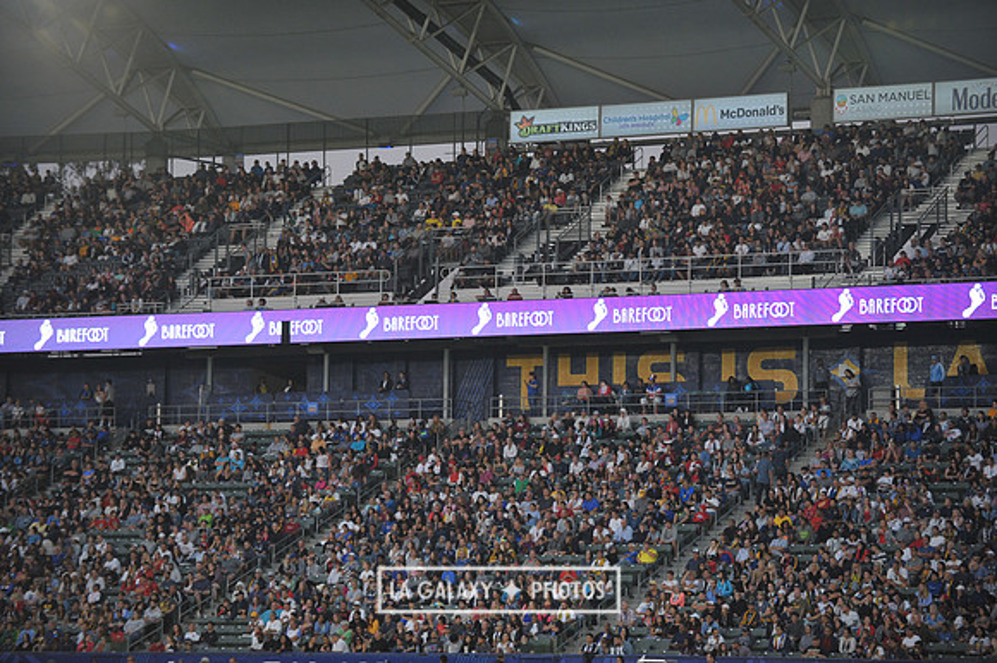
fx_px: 3598
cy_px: 332
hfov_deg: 15.8
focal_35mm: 130
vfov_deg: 10.5
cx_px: 498
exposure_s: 1/1000
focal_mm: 130
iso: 1250
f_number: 2.8
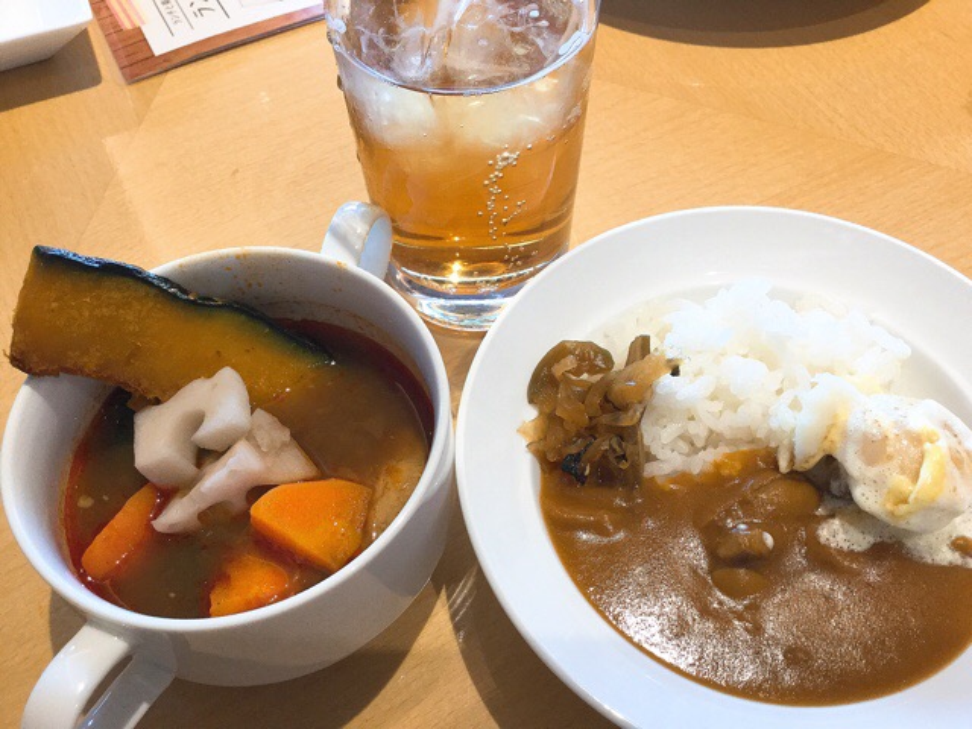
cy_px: 364
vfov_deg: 45.4
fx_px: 870
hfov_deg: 58.4
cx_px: 486
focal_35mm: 31
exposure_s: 1/30
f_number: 2.4
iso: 40
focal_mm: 3.3
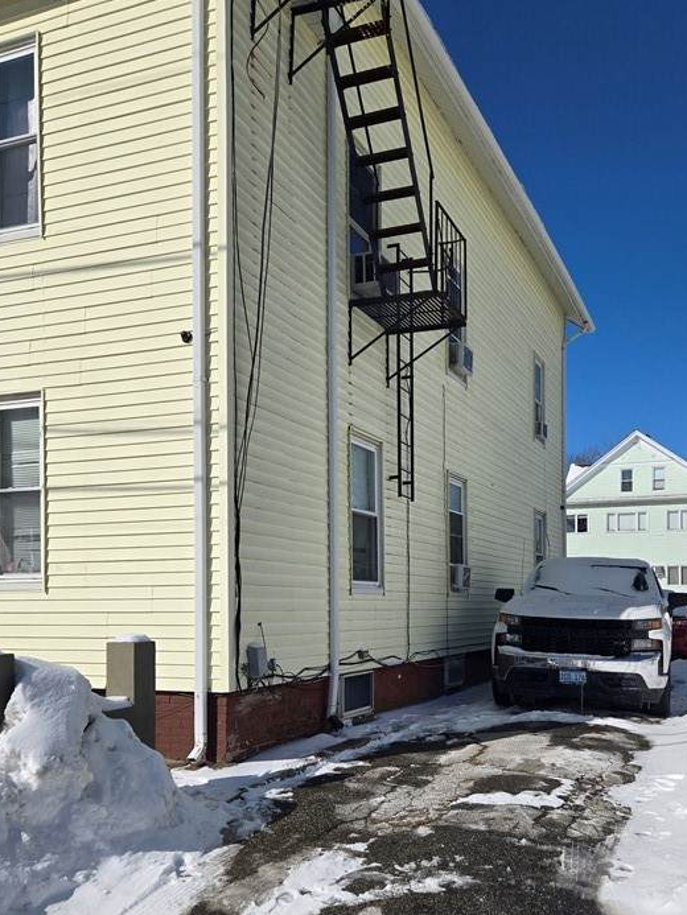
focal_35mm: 34
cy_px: 590
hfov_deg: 41.6
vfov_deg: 53.2
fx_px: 899
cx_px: 408
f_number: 1.8
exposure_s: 1/4661
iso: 25
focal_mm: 5.4
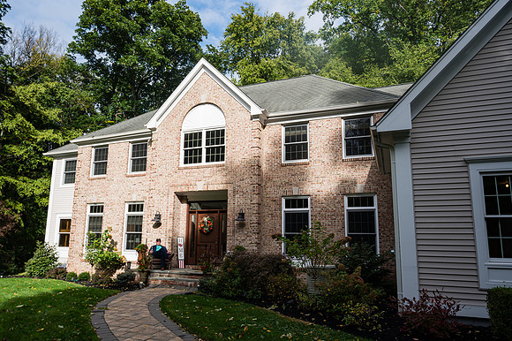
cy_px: 181
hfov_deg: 68.0
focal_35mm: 27
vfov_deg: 48.4
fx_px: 378
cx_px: 229
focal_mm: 24
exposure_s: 1/320
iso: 100
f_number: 6.3
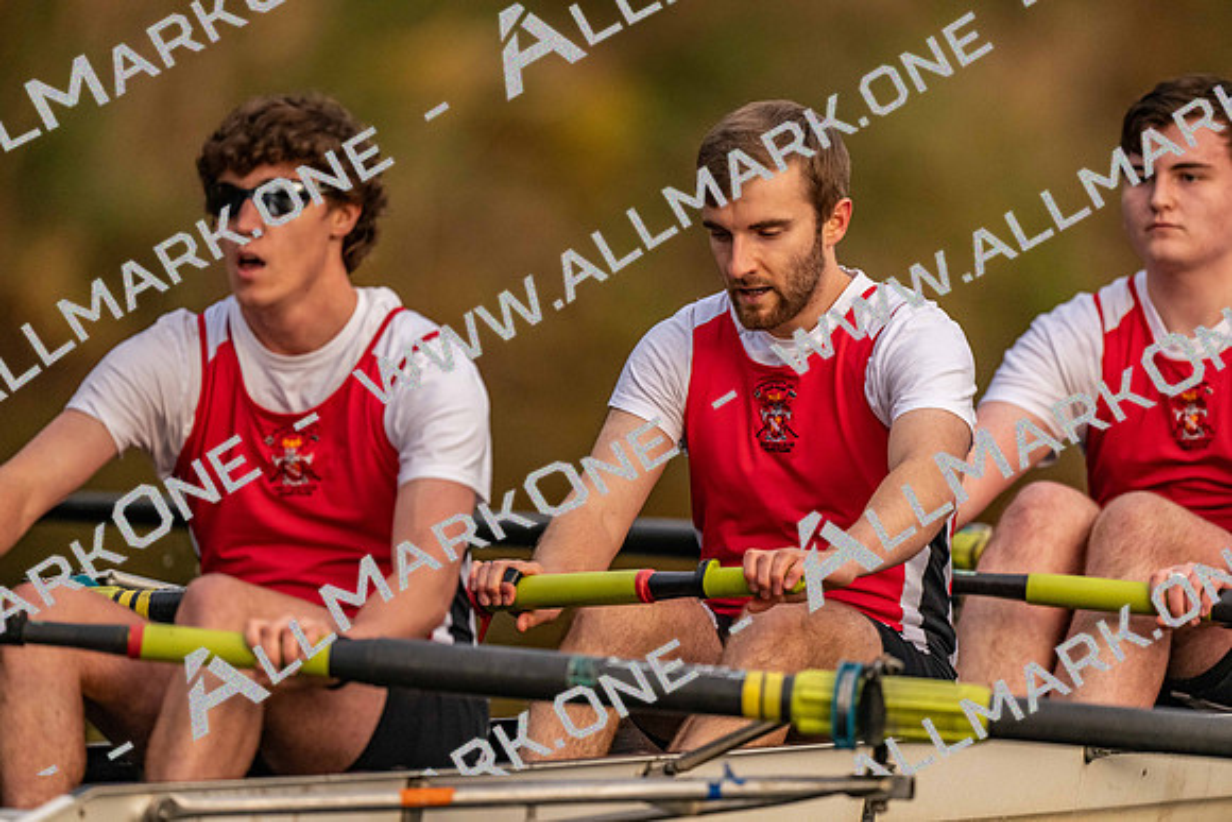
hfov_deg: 3.4
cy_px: 411
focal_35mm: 600
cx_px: 616
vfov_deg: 2.3
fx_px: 20537
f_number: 4
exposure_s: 1/2500
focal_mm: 600
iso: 3200
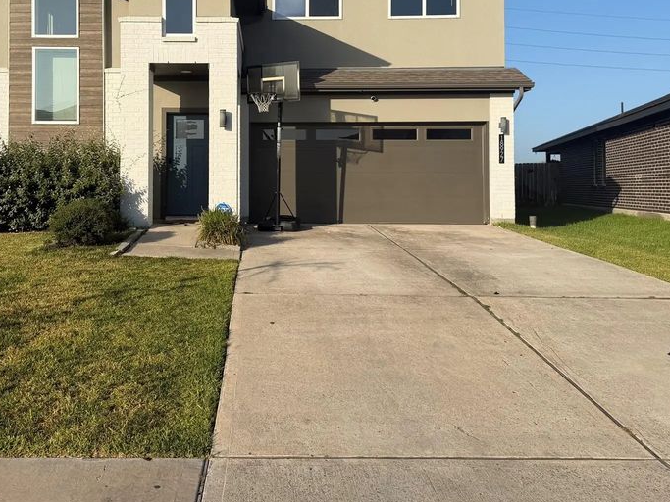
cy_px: 163
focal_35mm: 36
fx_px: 697
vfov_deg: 39.1
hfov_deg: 50.9
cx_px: 253
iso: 80
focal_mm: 6.76
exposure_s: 1/4975
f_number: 1.78
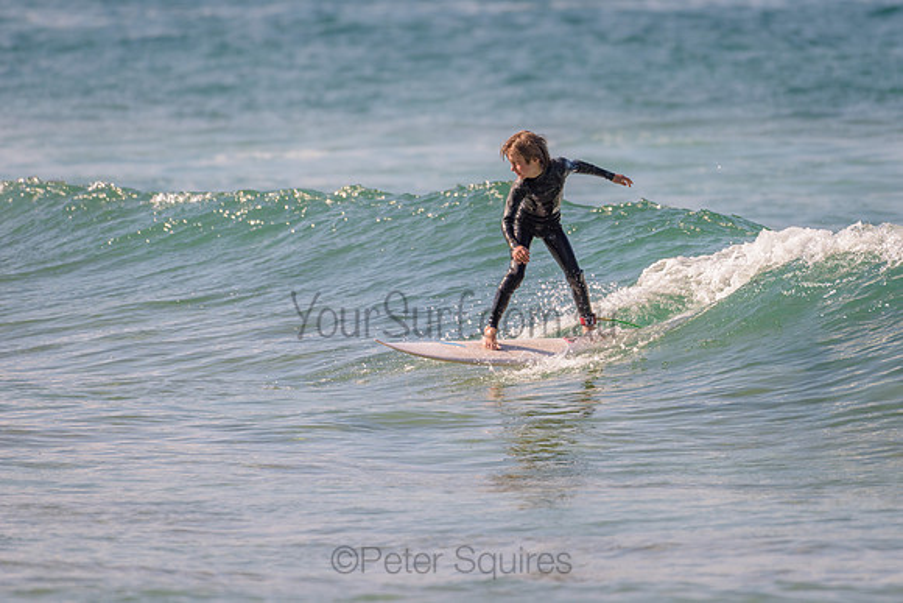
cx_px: 554
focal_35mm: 613
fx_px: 15388
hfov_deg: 3.4
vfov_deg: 2.2
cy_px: 233
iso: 220
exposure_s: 1/2000
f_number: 5.6
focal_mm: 500
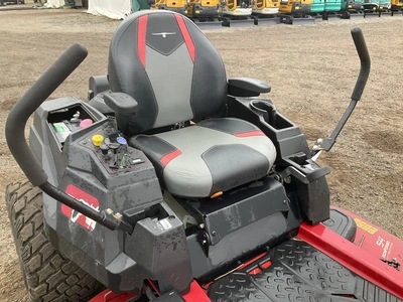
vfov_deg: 48.2
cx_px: 202
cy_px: 151
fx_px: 338
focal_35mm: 29
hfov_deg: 61.7
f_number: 1.8
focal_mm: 3
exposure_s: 1/122
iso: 32
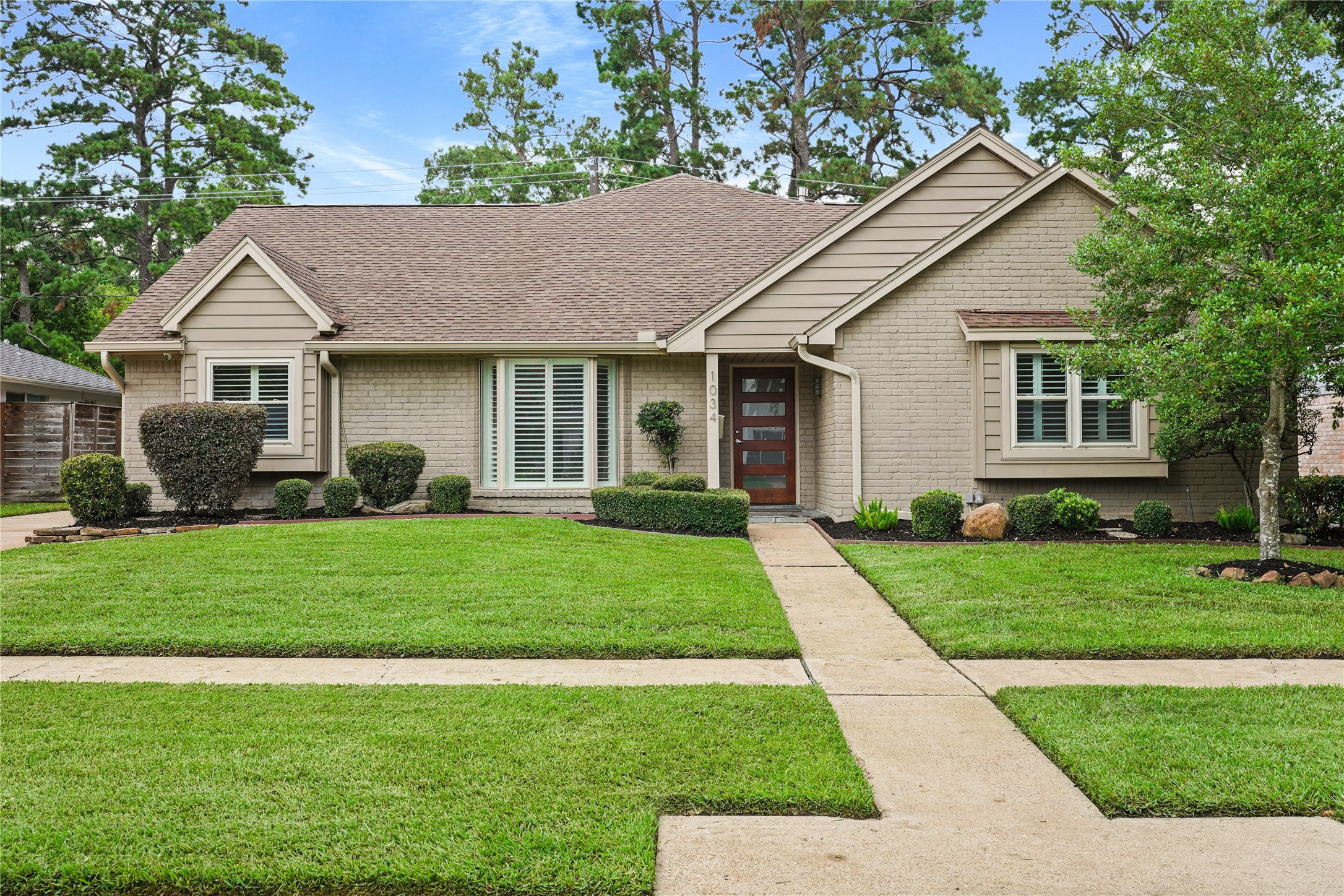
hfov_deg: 54.4
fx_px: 1307
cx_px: 672
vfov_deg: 37.9
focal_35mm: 35
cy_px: 448
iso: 200
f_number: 8
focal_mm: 35
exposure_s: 1/40
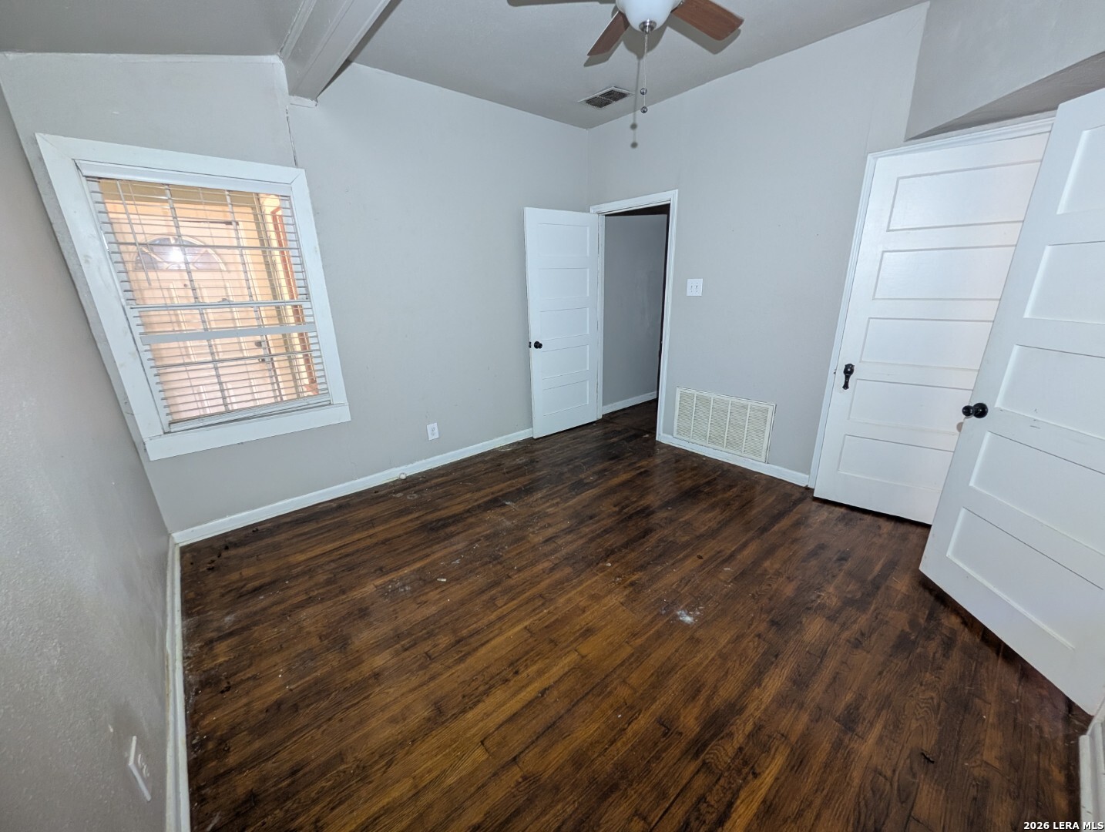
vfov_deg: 94.7
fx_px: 384
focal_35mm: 12
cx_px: 552
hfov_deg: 110.5
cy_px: 416
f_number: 1.7
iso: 148
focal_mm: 2.02
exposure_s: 1/23.8
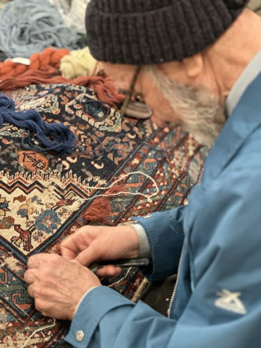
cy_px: 174
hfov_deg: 19.1
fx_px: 774
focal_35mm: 77
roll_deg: -1.0
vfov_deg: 25.3
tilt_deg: -25.0
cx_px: 130
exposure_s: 1/24
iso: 400
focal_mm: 9
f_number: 2.8
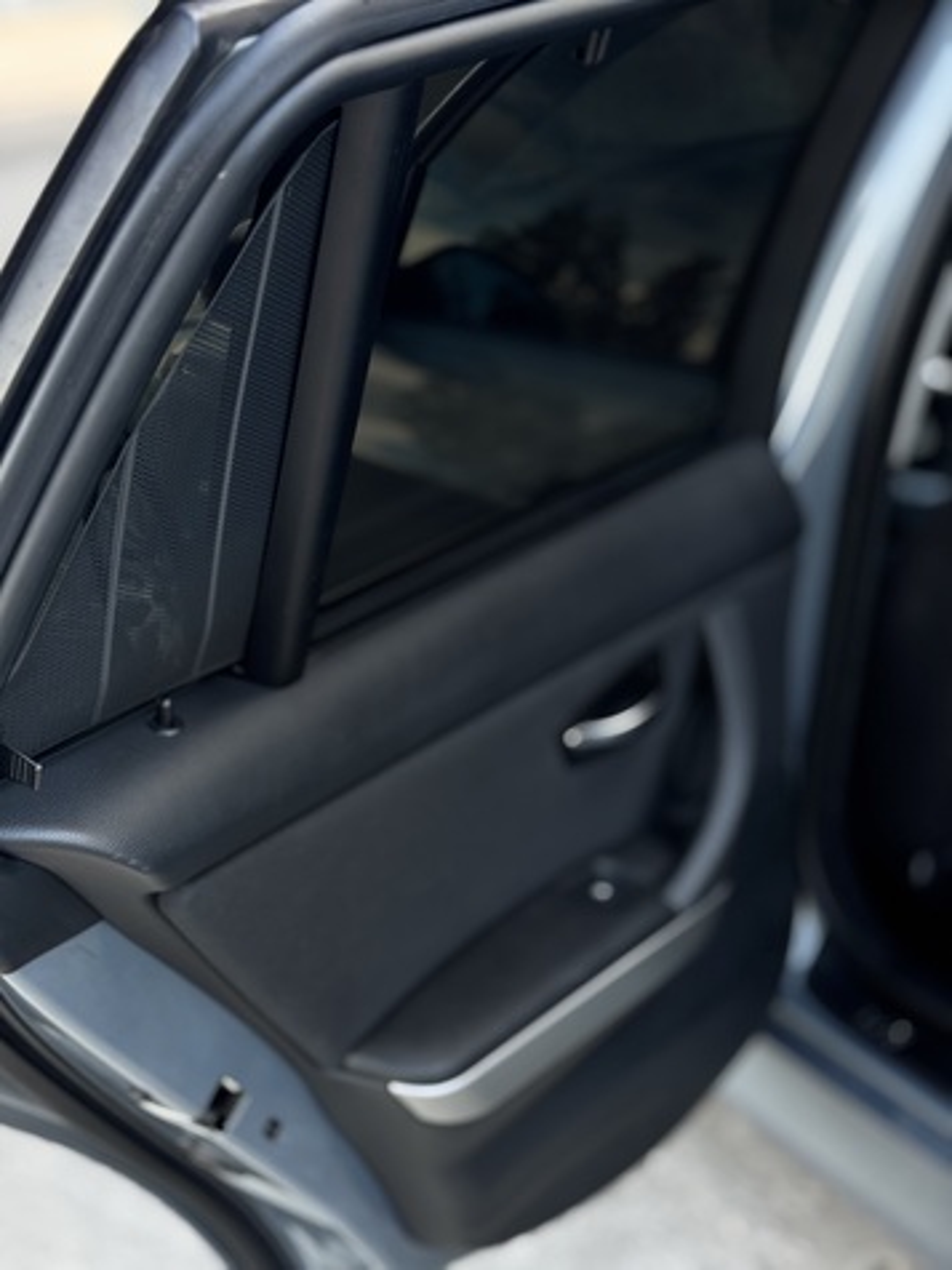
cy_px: 635
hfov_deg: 30.3
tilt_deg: -20.7
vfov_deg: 39.7
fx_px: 1760
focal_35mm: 48
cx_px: 476
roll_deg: +6.2
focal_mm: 6.76
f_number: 1.78
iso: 64
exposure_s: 1/287
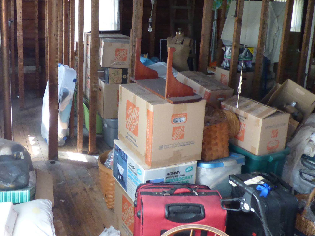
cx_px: 129
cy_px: 88
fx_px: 346
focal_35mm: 38
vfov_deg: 37.5
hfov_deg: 48.7
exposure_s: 1/60
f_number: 2.8
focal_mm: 3.7
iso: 500
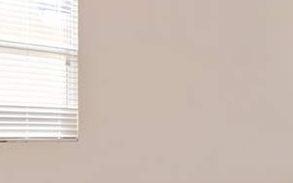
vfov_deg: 26.0
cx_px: 297
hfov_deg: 36.6
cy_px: 137
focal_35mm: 49
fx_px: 391
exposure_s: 1/125
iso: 200
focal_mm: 14
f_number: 5.6
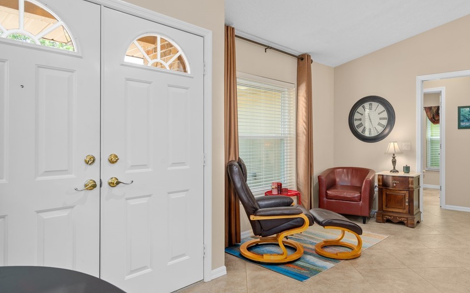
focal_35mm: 24
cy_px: 142
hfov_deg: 74.6
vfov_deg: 51.1
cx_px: 259
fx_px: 307
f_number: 8
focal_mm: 21
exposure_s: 1/4
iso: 320
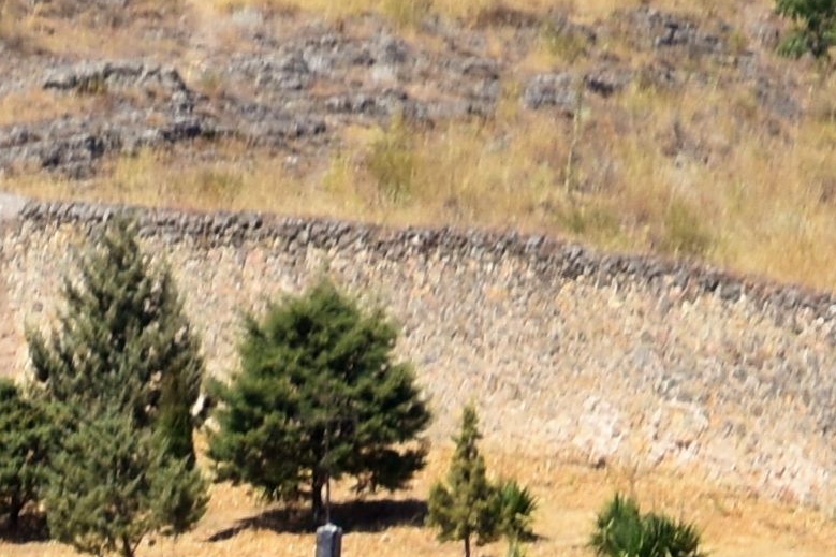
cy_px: 2063
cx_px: -412
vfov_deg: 0.9
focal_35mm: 1445
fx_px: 33543
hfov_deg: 1.4
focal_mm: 125
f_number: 8
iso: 180
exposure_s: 1/500
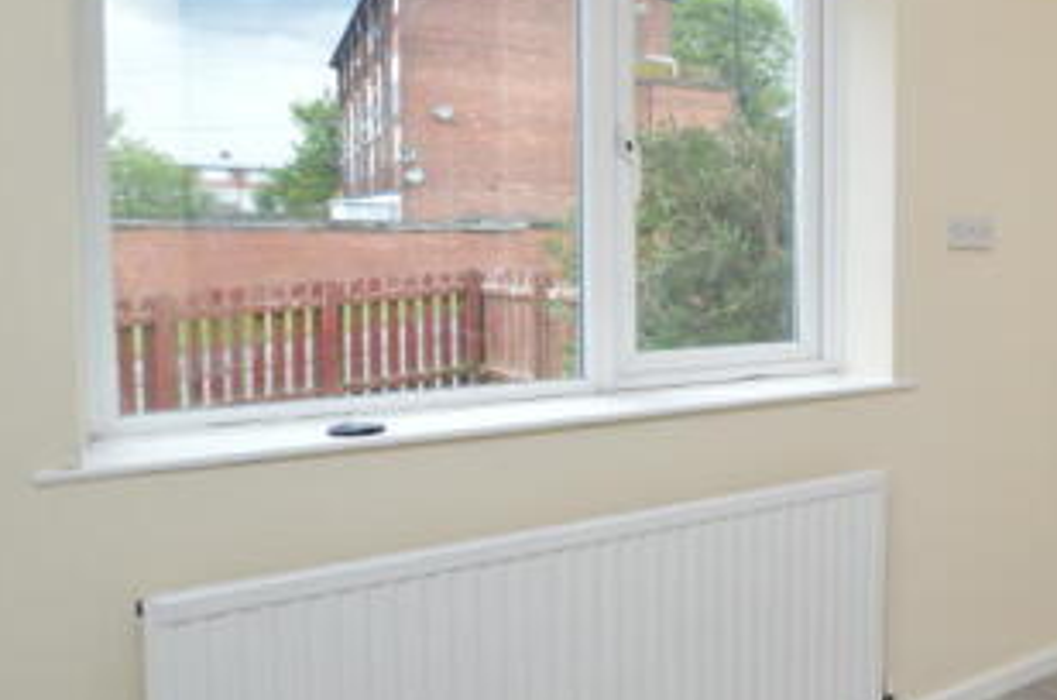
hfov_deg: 47.5
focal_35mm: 32
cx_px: 1084
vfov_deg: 40.8
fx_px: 938
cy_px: 285
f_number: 5.6
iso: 360
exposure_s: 1/125
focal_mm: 10
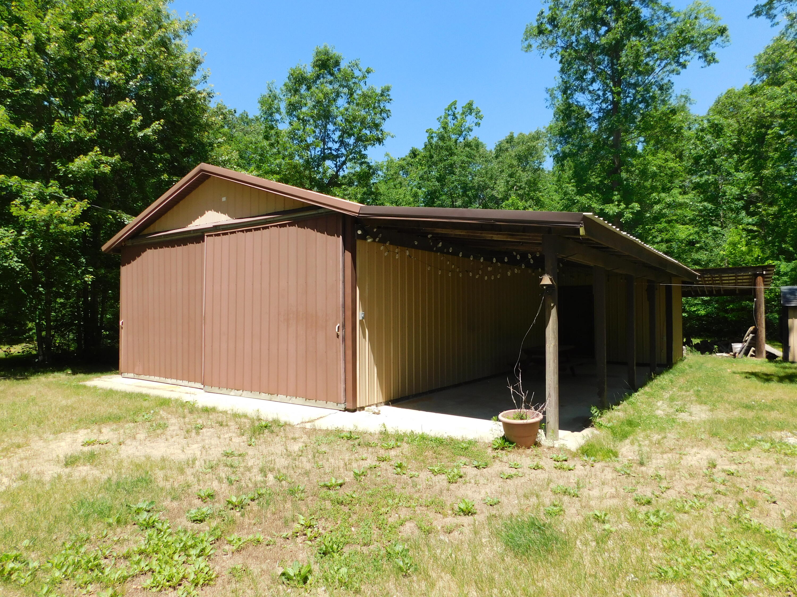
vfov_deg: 58.9
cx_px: 398
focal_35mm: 23
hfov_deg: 73.9
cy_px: 298
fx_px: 530
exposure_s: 1/800
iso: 125
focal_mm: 4
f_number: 3
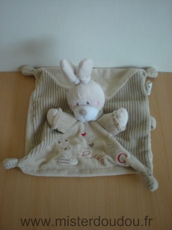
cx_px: 86
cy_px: 115
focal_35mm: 38
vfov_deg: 49.0
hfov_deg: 37.7
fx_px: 252
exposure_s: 1/44.8
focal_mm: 6.3
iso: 200
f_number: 3.1
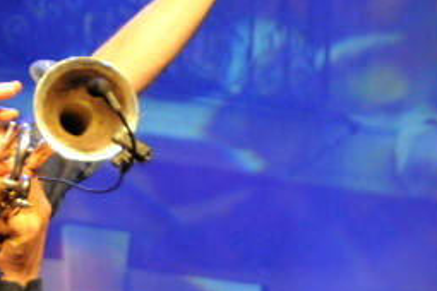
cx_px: -34
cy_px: 218
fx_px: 3743
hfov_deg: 6.7
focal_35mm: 308
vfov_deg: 4.5
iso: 3200
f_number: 5
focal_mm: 75
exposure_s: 1/60
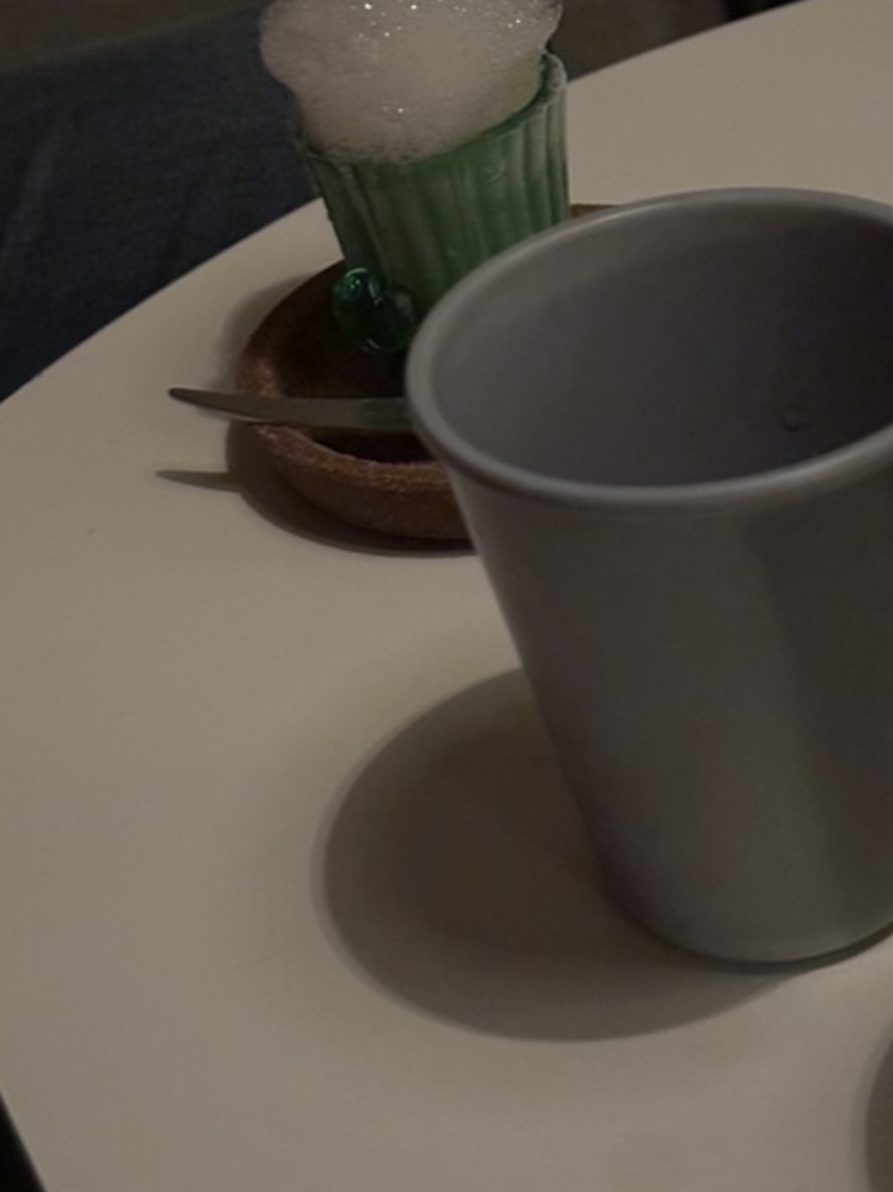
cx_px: 519
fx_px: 2615
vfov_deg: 25.5
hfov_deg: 19.4
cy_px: 359
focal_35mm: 76
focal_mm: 6.86
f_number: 1.78
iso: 1250
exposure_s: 1/25
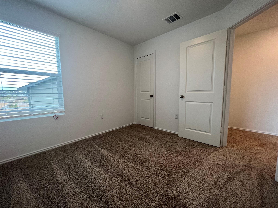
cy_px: 104
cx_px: 139
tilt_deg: -6.0
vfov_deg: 89.9
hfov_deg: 106.2
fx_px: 104
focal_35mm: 13
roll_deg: +0.8
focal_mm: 1.57
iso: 160
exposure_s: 1/120
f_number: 1.8
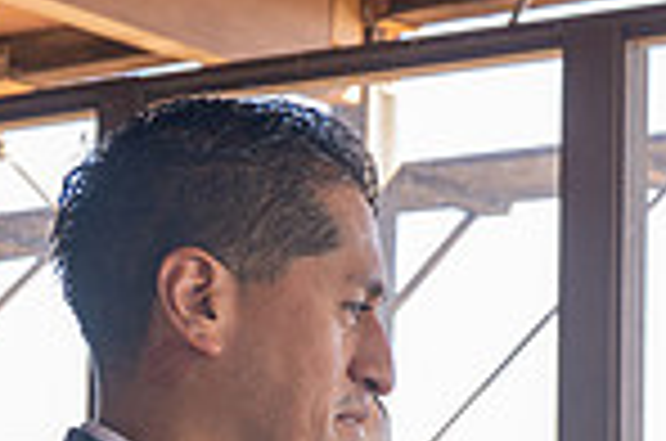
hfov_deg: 14.5
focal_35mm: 132
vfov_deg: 10.2
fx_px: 2437
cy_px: 489
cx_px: 1002
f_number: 3.5
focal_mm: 24
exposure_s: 1/100
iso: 250
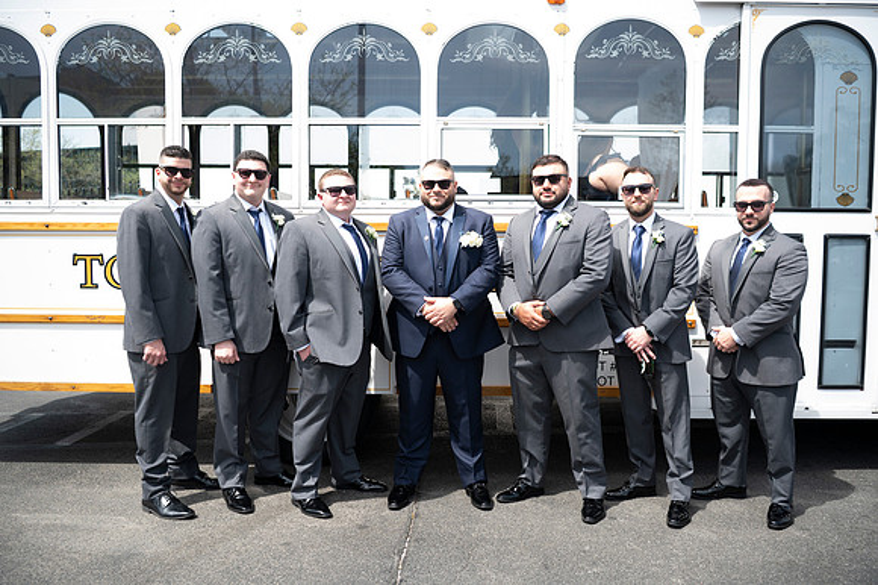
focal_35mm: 30
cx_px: 439
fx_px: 731
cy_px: 292
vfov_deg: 43.6
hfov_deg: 62.0
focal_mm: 30
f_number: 2.8
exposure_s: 1/400
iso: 50
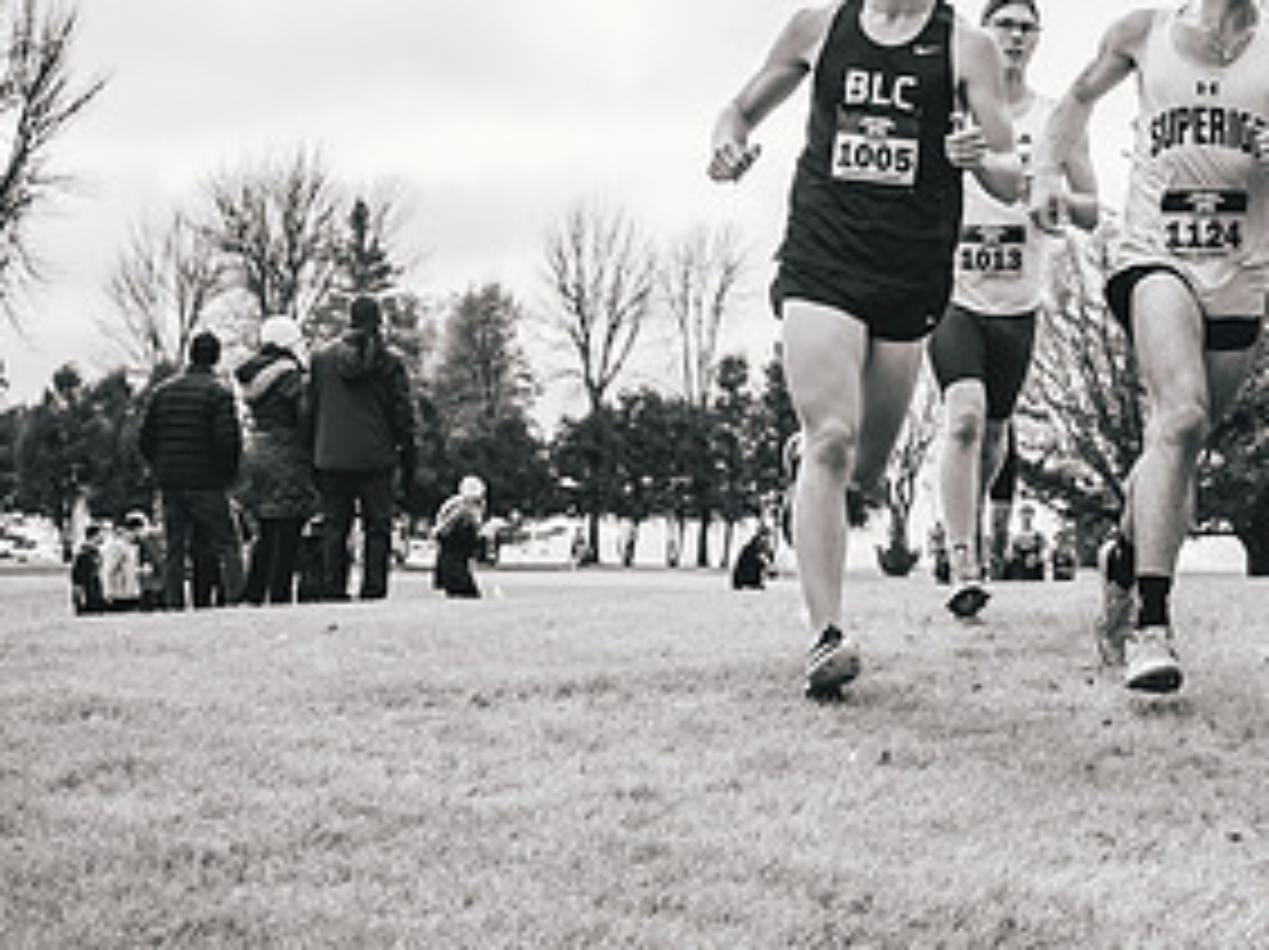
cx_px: 1134
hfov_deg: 19.1
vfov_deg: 14.6
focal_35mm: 101
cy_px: 286
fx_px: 3699
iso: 400
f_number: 6.3
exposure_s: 1/1250
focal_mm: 50
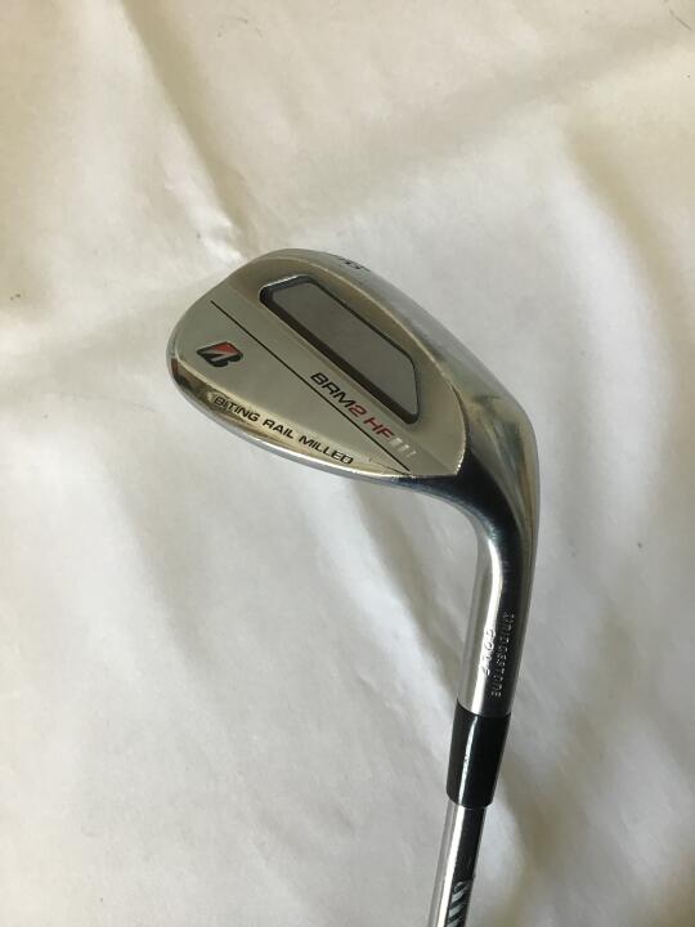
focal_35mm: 31
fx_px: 830
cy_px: 464
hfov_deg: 45.4
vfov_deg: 58.4
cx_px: 348
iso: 40
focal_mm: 3.3
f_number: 2.4
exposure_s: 1/33
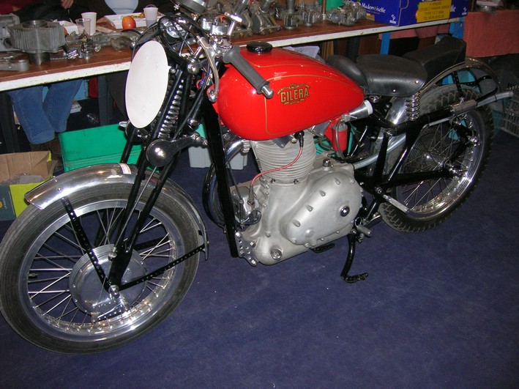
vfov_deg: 41.8
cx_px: 260
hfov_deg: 54.0
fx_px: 510
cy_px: 194
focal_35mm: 34
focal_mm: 5.7
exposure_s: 1/60.1
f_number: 2.9
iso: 120
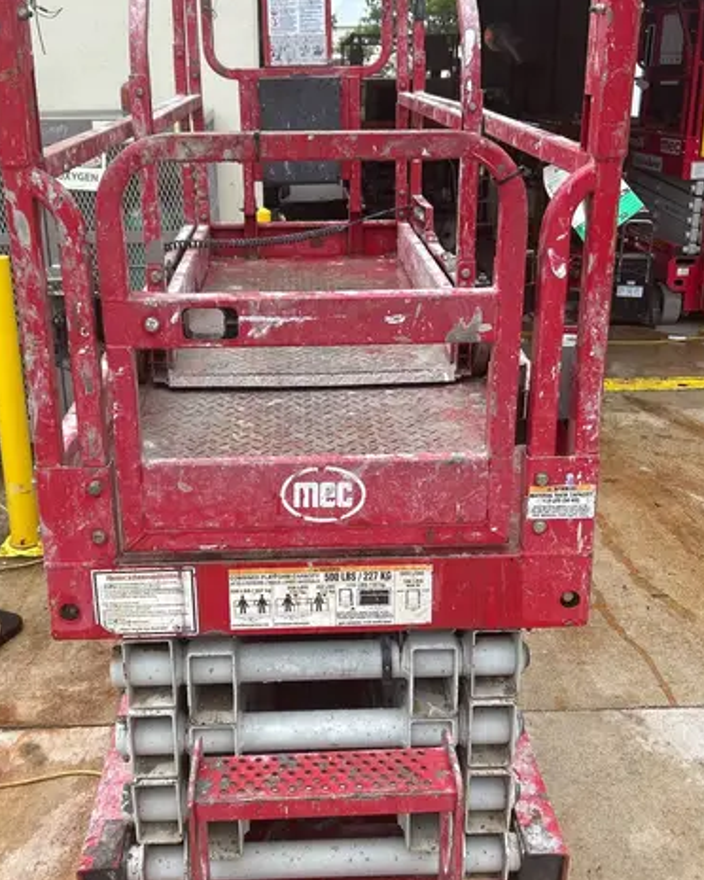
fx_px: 1042
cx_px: 326
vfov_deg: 45.8
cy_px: 434
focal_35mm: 40
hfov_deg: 37.3
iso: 50
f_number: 1.5
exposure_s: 1/1019
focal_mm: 5.7
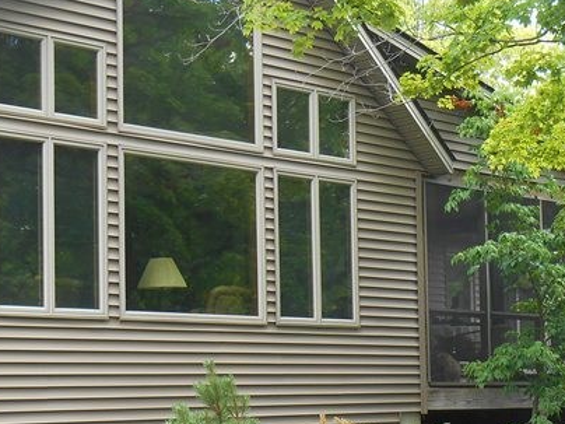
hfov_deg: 18.8
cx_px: 406
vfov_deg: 14.2
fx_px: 1697
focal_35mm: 104
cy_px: 297
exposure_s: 1/60
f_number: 3.9
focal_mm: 7.2
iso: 80
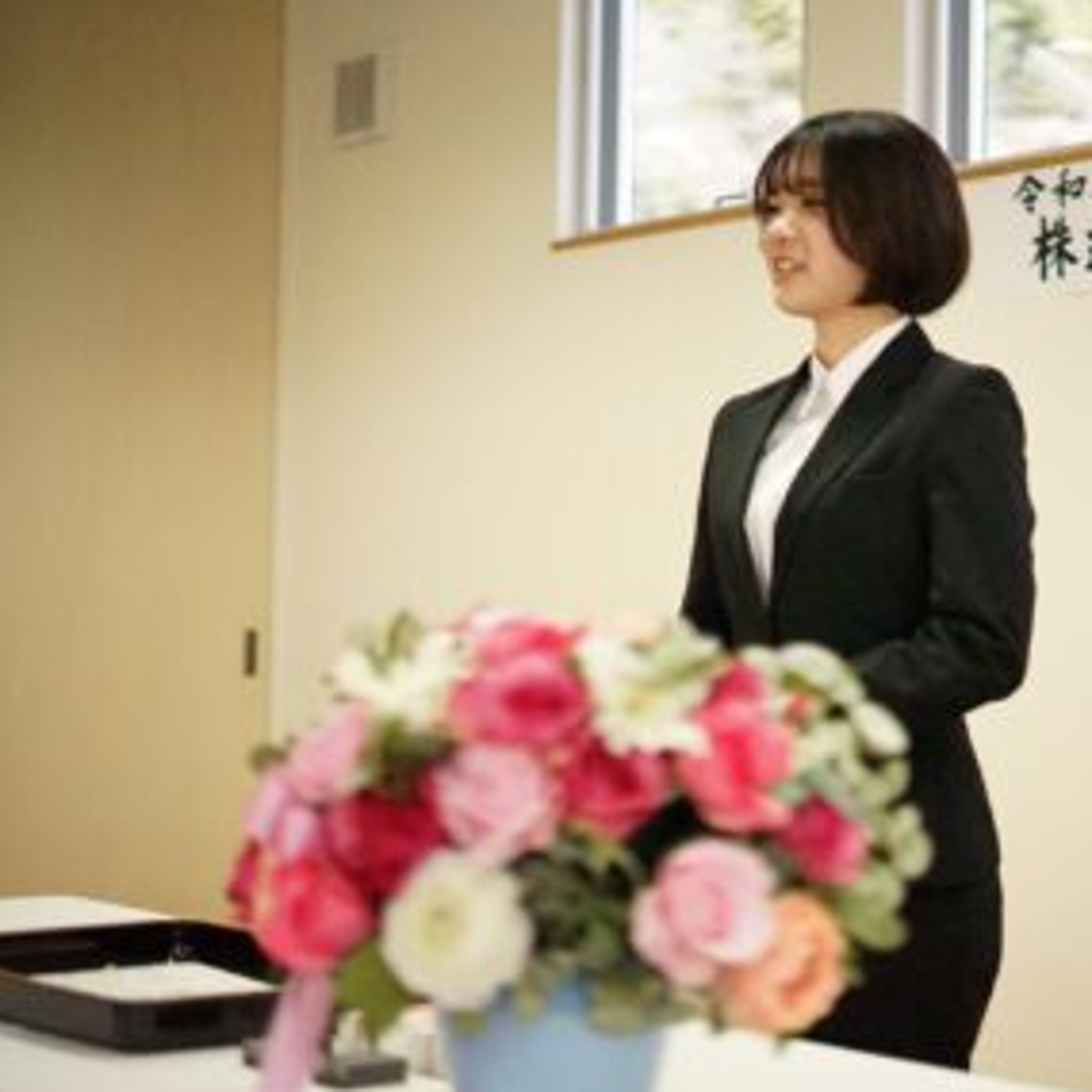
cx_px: 797
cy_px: 536
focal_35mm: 67
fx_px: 2391
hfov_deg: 25.5
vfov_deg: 25.7
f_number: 1.8
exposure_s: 1/8000
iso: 16000
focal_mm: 50
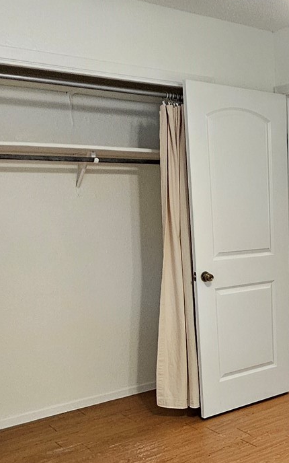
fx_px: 517
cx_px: 309
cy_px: 328
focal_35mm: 41
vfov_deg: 47.0
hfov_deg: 28.7
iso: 320
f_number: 2.2
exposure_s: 1/60
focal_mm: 2.2
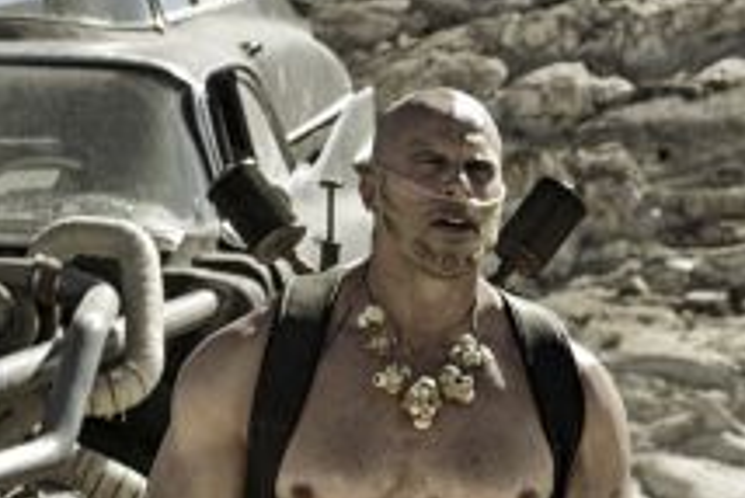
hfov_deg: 8.8
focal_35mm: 230
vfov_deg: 6.0
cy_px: 552
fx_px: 4763
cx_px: 1083
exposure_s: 1/500
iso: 200
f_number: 8
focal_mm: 48
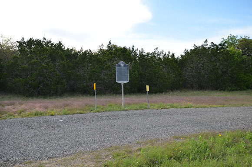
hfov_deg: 59.6
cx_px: 126
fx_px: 220
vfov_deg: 41.5
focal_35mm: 32
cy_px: 84
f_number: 5.6
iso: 220
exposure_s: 1/125
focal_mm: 21
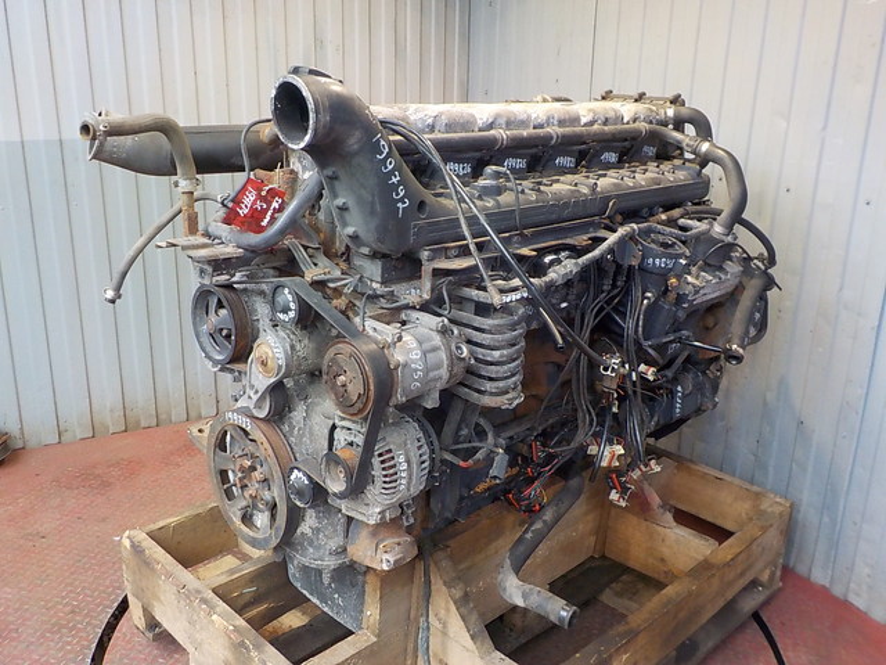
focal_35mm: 30
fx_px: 768
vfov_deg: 46.8
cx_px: 443
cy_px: 332
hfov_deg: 60.0
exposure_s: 1/30
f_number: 3.3
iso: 280
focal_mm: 4.1
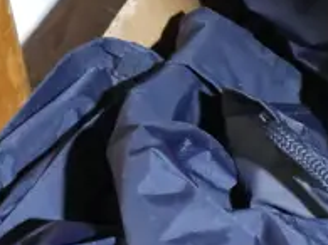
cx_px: 683
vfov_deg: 7.4
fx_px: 1894
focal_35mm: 200
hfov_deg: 9.2
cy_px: 162
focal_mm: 19
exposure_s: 1/40
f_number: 4.1
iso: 3200
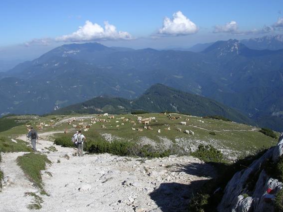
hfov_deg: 43.8
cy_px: 102
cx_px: 128
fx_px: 351
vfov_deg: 33.6
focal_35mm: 43
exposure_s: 1/451
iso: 100
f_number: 5.6
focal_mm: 5.8
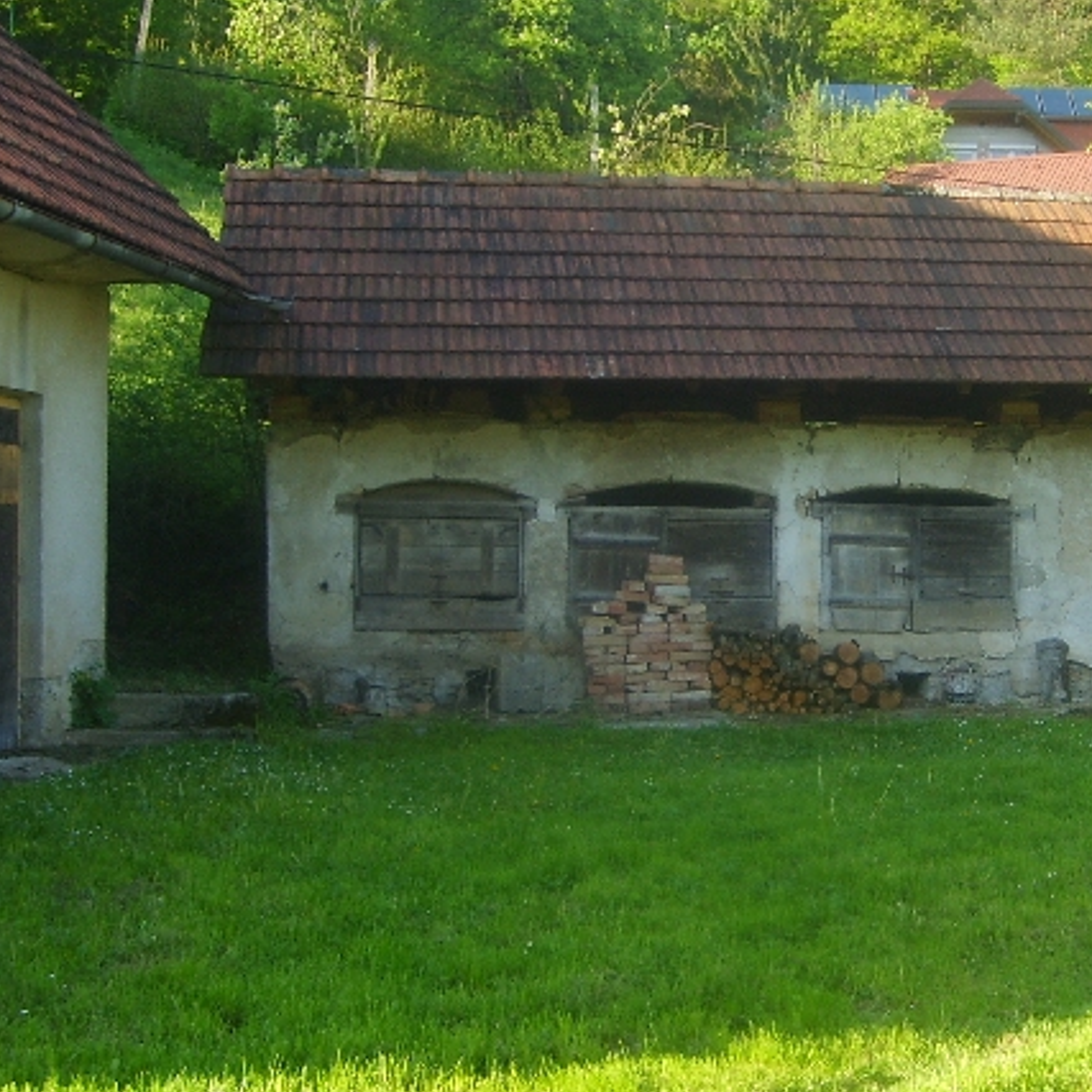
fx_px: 2070
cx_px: 813
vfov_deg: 29.5
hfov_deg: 29.1
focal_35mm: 58
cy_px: 499
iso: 50
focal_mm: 5.8
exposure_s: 1/125
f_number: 2.8
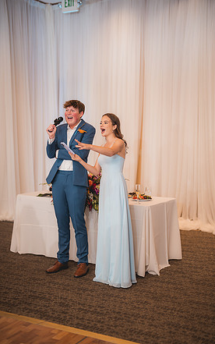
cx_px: 112
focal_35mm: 52
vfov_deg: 38.9
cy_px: 170
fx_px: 487
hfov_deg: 24.9
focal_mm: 50
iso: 200
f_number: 1.2
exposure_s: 1/250
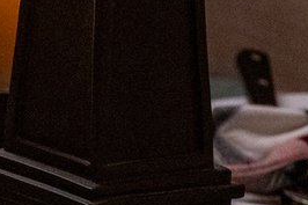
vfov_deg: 3.8
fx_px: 3087
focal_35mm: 361
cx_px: -393
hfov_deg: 5.5
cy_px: 267
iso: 4000
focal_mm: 50
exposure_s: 1/100
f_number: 5
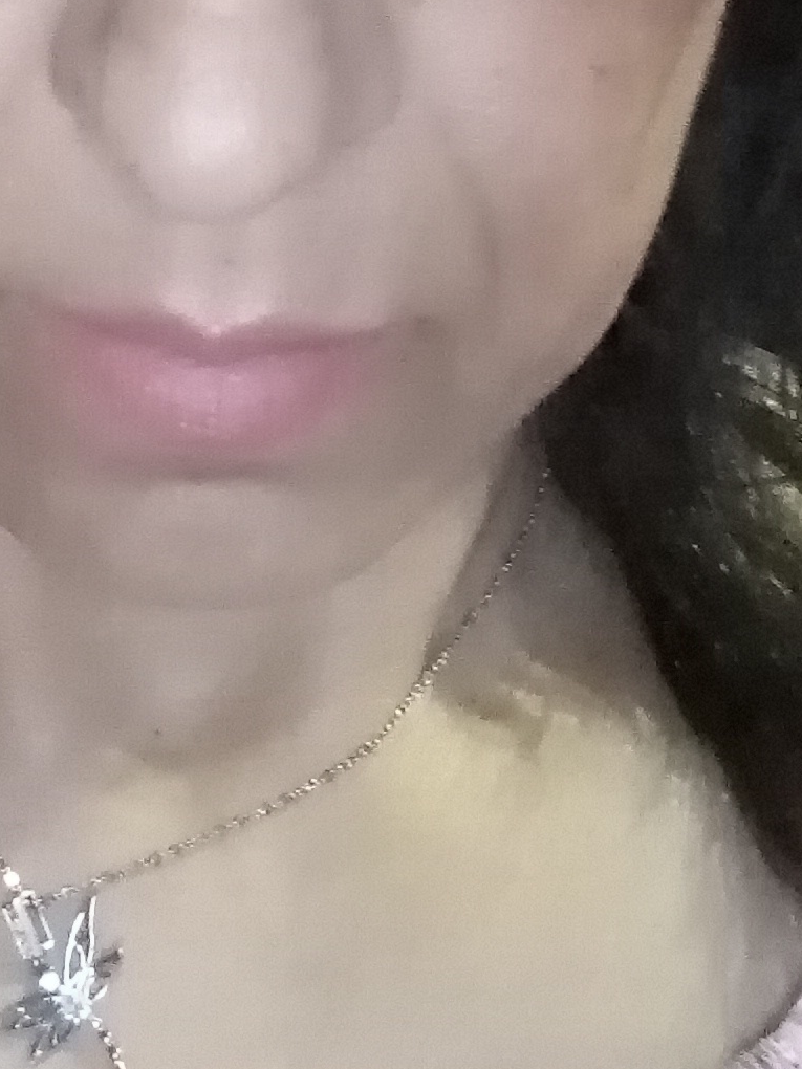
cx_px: 86
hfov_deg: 18.2
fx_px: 2471
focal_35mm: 80
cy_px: -139
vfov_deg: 22.8
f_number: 2
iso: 2413
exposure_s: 1/14.3
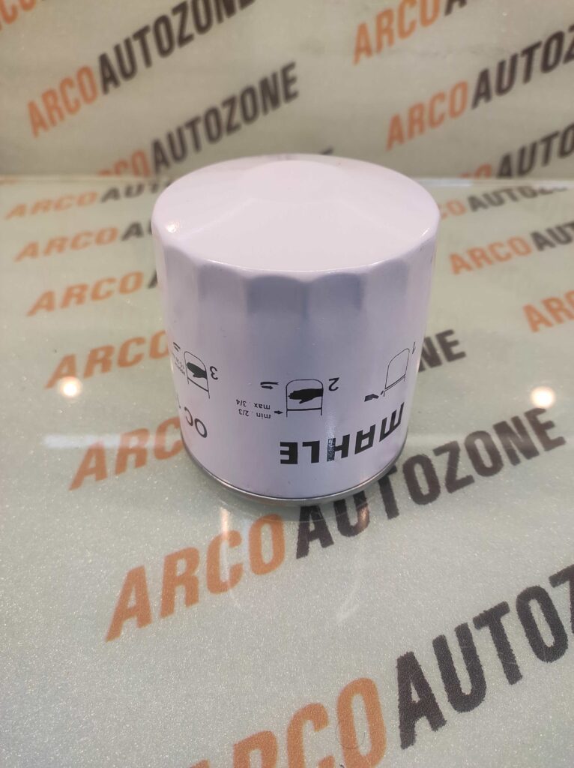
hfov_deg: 74.6
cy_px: 384
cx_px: 287
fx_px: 376
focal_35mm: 17
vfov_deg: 91.1
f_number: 1.79
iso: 193
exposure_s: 1/50
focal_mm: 4.74
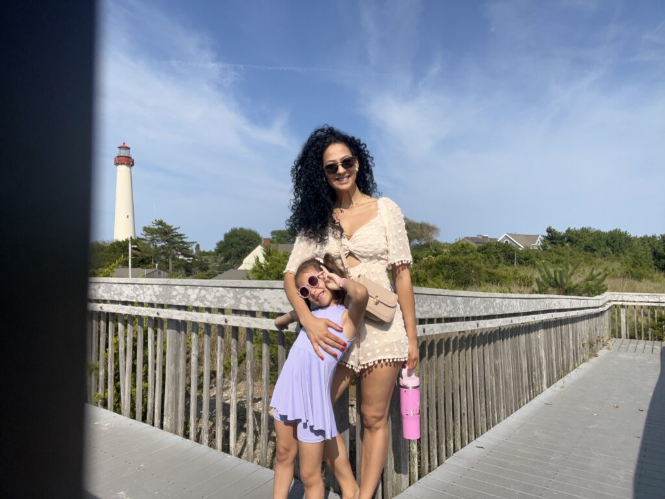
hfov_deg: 73.9
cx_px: 332
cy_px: 250
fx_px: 442
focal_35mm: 23
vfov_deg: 58.9
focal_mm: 2.71
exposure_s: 1/1684
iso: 32
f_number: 2.2
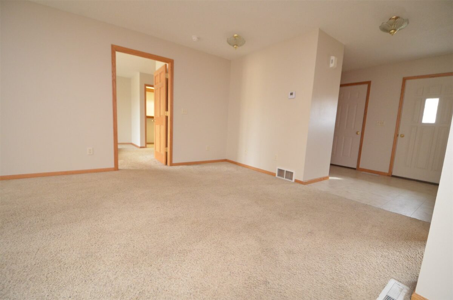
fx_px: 188
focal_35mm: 15
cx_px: 226
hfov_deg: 100.5
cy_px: 150
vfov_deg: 77.1
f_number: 4
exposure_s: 1/60
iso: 2200
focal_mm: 10
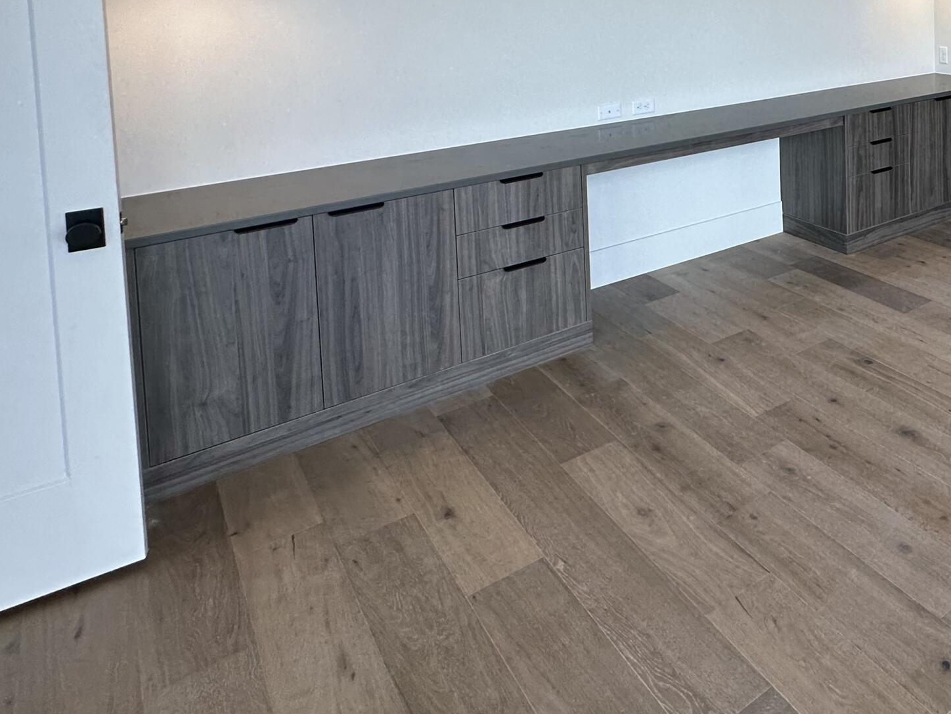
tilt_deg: -3.7
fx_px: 797
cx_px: 981
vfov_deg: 42.4
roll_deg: +0.4
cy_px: 16
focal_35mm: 29
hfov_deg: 48.8
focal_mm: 2.22
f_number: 2.2
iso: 64
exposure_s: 1/120
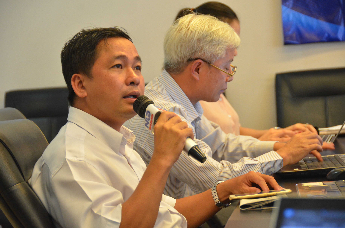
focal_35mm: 142
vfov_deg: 9.6
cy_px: 114
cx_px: 172
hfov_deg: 14.4
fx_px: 1363
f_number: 5.3
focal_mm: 95
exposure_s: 1/40
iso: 1600
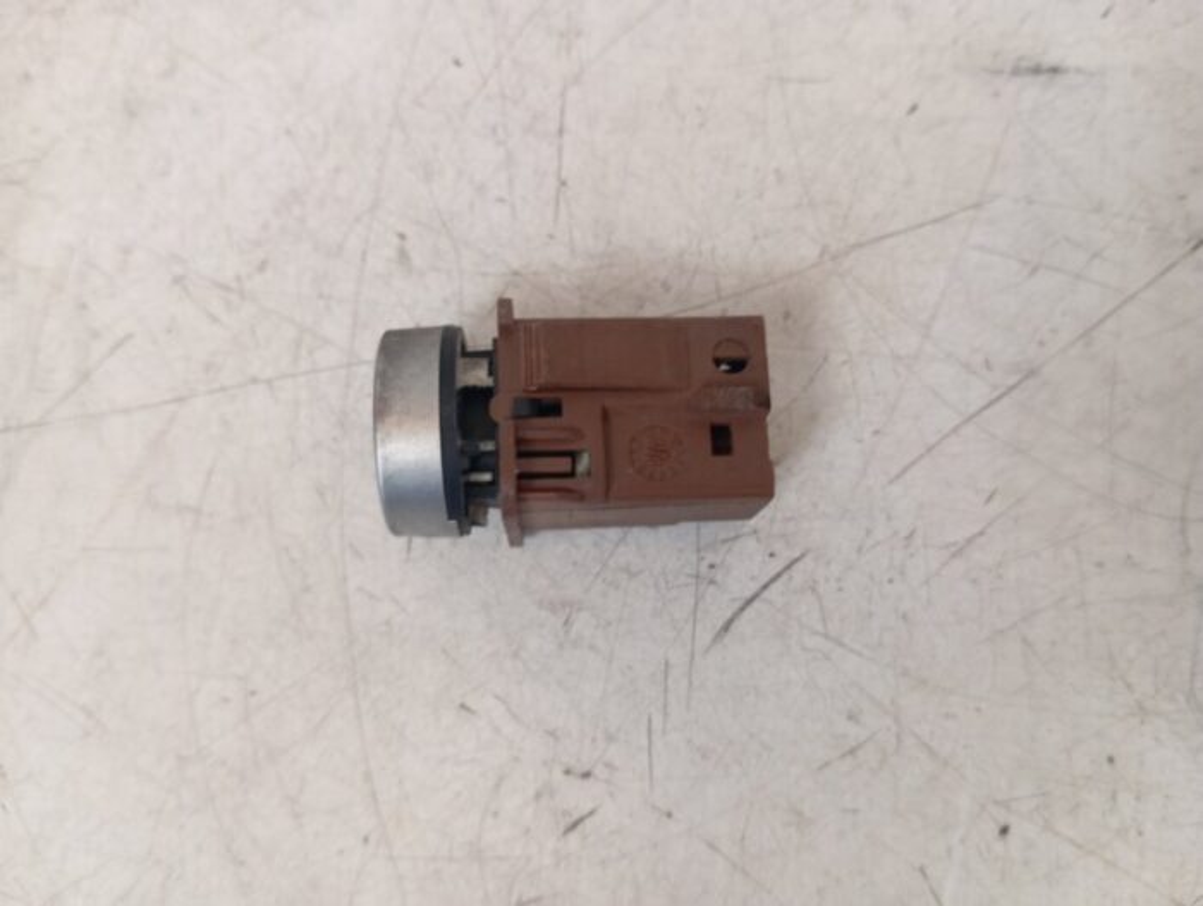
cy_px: 453
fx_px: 974
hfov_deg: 63.4
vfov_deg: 49.9
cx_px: 602
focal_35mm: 28
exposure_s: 1/33.3
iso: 572
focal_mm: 4.22
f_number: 1.8
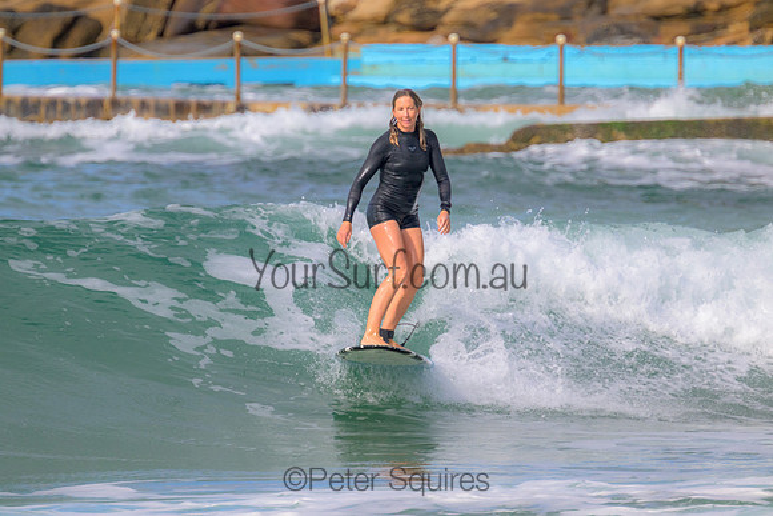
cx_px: 386
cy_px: 258
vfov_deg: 1.7
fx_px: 17181
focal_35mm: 800
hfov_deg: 2.6
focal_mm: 800
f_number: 11
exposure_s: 1/1250
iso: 800
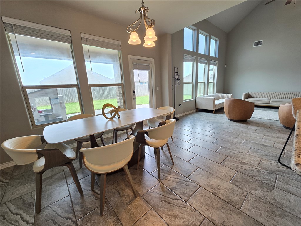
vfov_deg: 89.9
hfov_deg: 106.2
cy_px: 113
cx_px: 150
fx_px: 113
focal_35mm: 13
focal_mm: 2.2
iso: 50
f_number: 2.2
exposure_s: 1/60
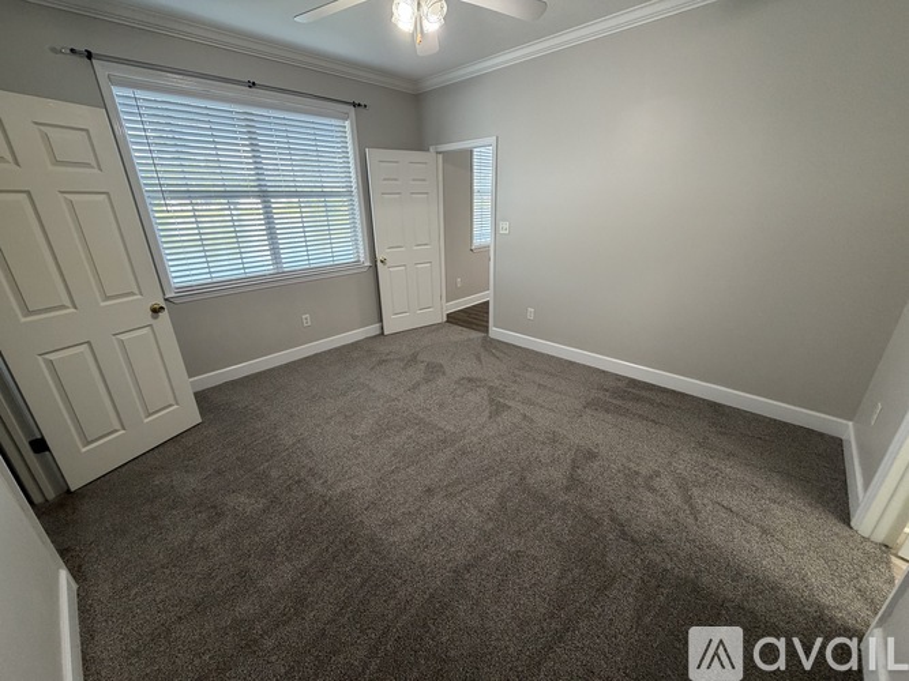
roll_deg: +1.8
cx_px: 454
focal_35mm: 14
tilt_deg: -21.3
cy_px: 340
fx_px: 368
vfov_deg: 85.7
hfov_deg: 102.1
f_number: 2.2
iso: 160
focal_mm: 2.22
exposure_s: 1/60
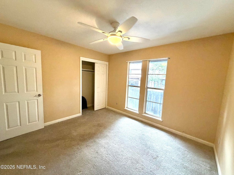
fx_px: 95
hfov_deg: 102.1
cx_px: 117
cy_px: 88
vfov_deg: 85.7
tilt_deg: -7.6
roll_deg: -2.7
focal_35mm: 14
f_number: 2.2
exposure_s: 1/60
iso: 320
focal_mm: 2.22
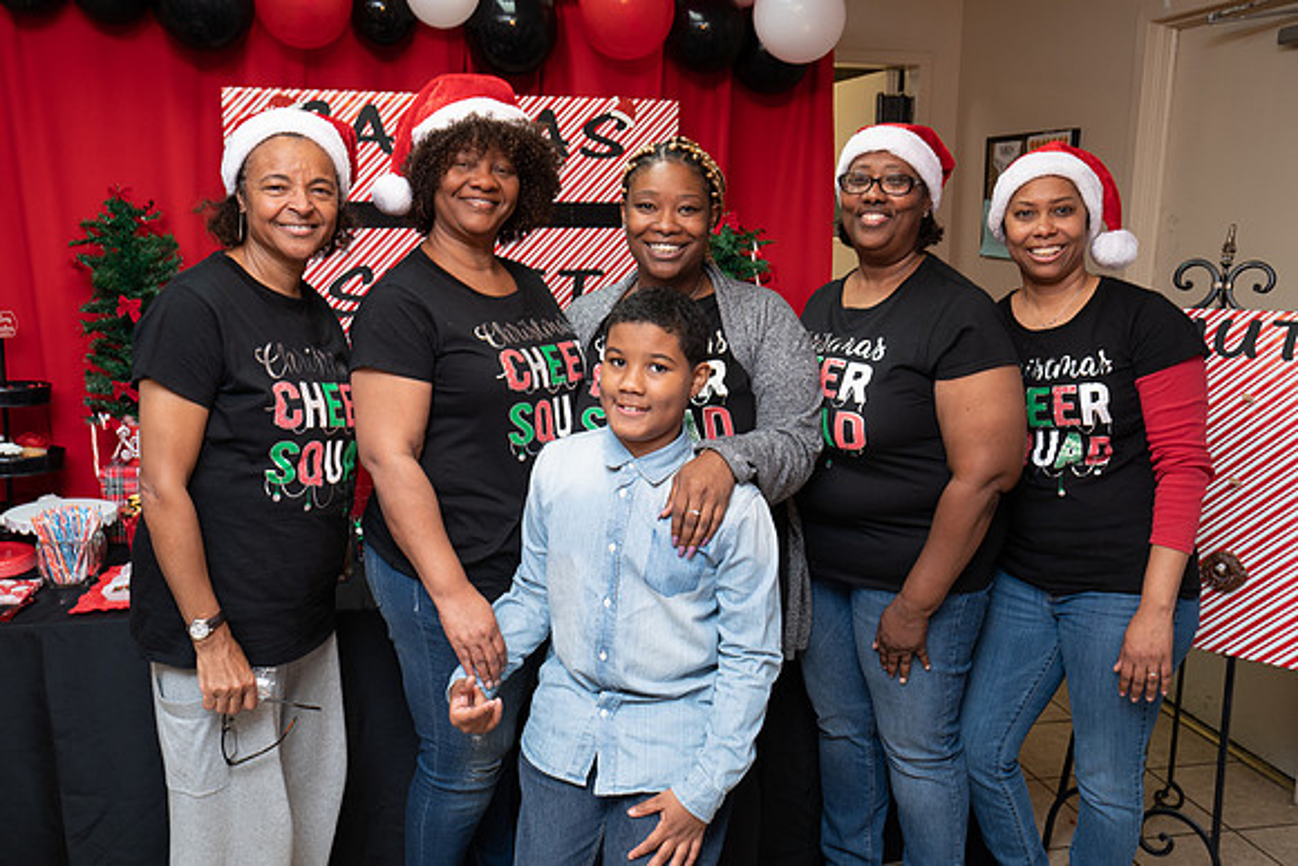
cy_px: 433
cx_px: 649
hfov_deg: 58.7
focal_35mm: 32
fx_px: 1154
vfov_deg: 41.1
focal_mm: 32
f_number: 7.1
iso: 640
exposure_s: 1/30
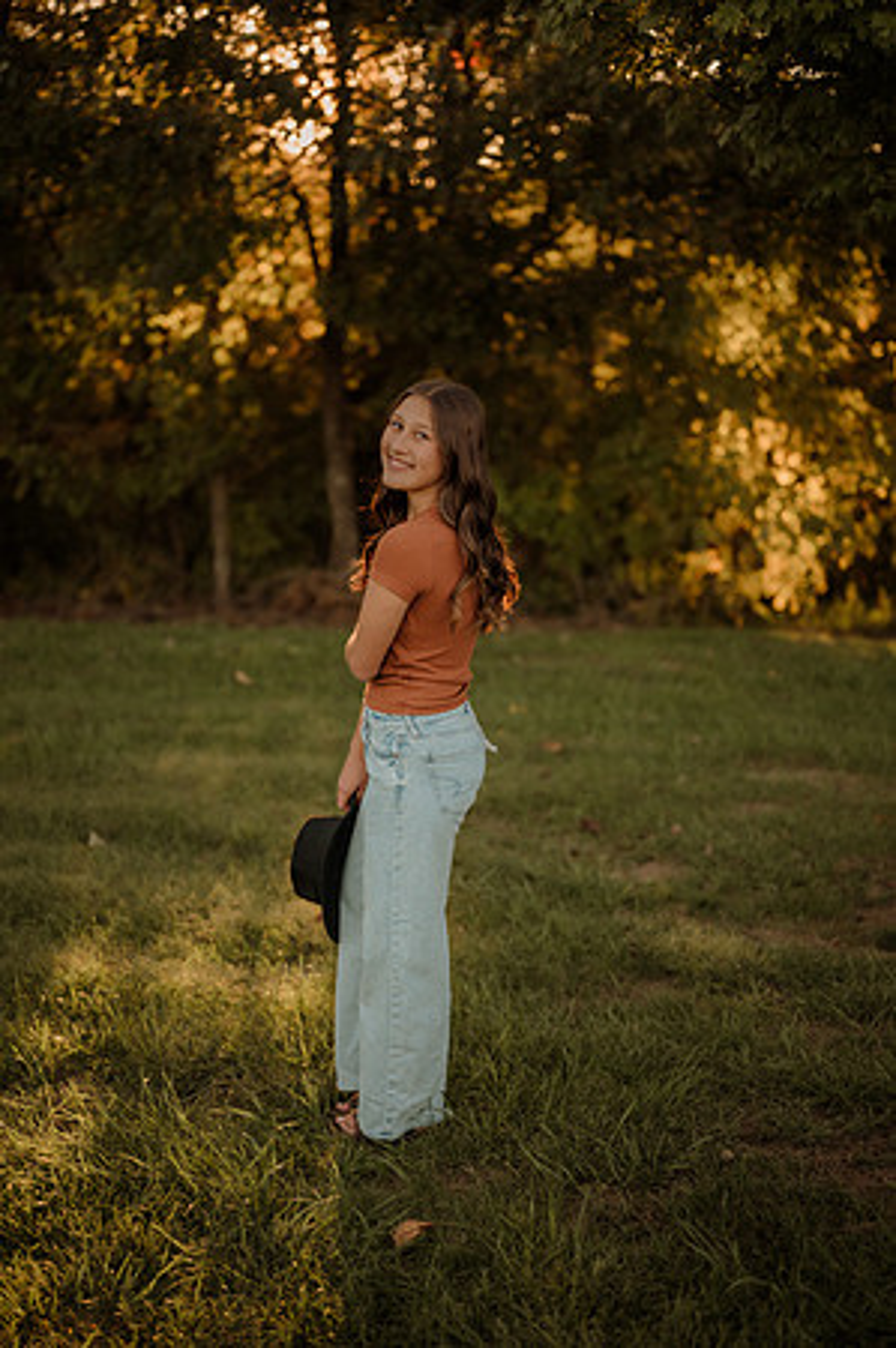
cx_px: 448
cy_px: 674
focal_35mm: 50
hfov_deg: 26.9
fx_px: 1871
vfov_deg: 39.6
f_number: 2
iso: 250
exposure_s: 1/640
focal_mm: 50
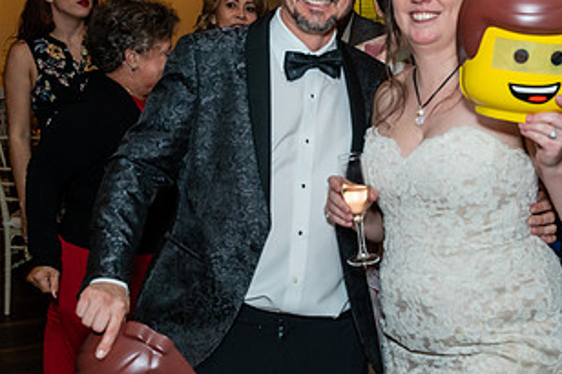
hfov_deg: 30.4
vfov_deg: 20.6
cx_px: 341
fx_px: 1030
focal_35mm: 66
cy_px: 165
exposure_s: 1/60
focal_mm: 35
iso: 800
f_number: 4.5
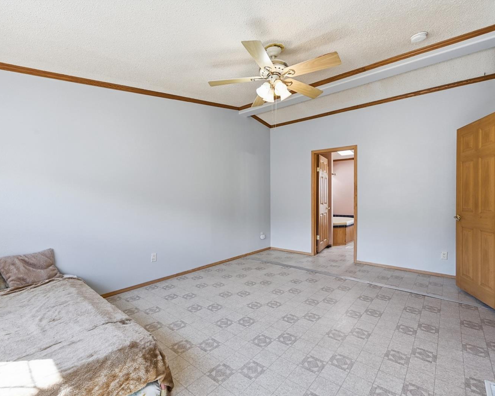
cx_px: 255
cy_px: 199
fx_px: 234
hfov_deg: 93.1
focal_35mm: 16
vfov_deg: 80.4
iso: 400
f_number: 8
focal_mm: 14
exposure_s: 1/1000
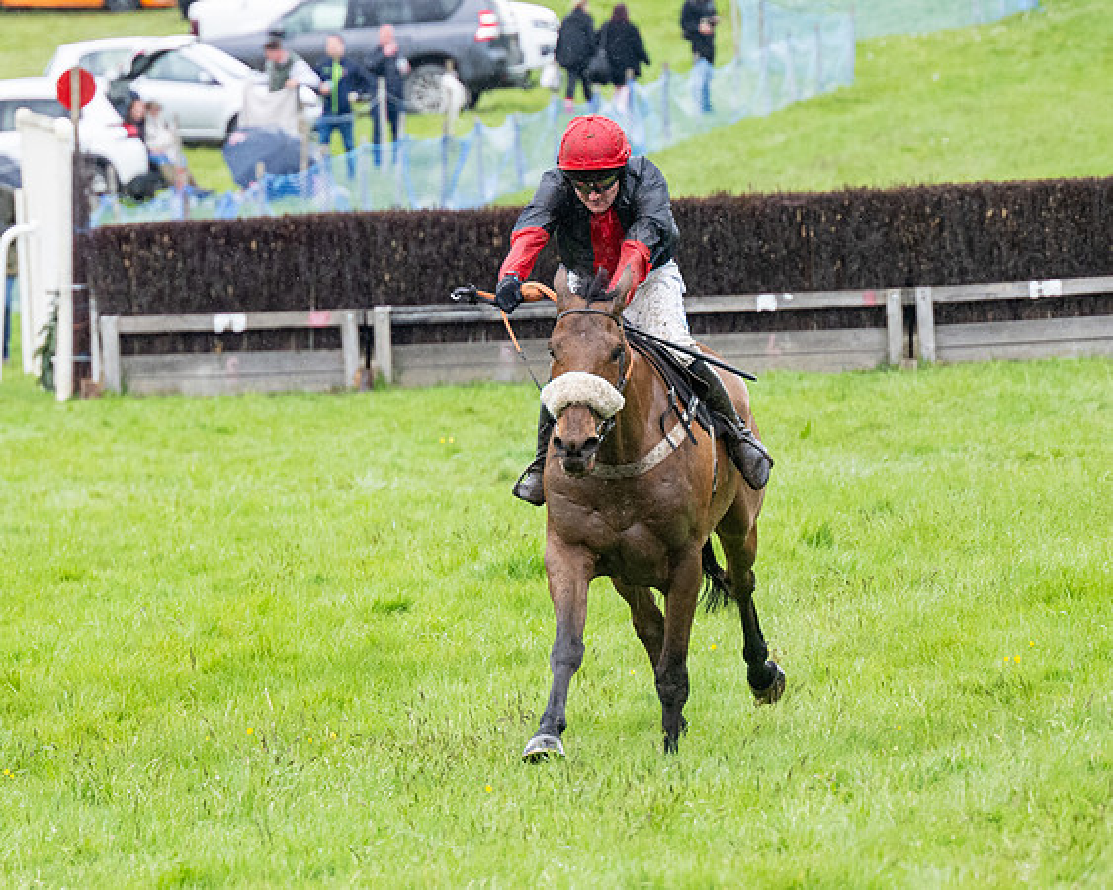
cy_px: 394
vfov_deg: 4.0
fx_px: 12625
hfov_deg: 5.0
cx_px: 462
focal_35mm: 383
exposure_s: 1/800
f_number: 4
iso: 1000
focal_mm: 155
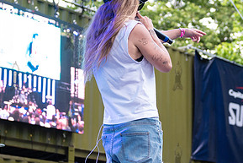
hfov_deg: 18.4
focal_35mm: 111
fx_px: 750
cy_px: 71
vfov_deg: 12.4
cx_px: 154
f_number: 3.2
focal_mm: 48
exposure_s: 1/250
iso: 1000
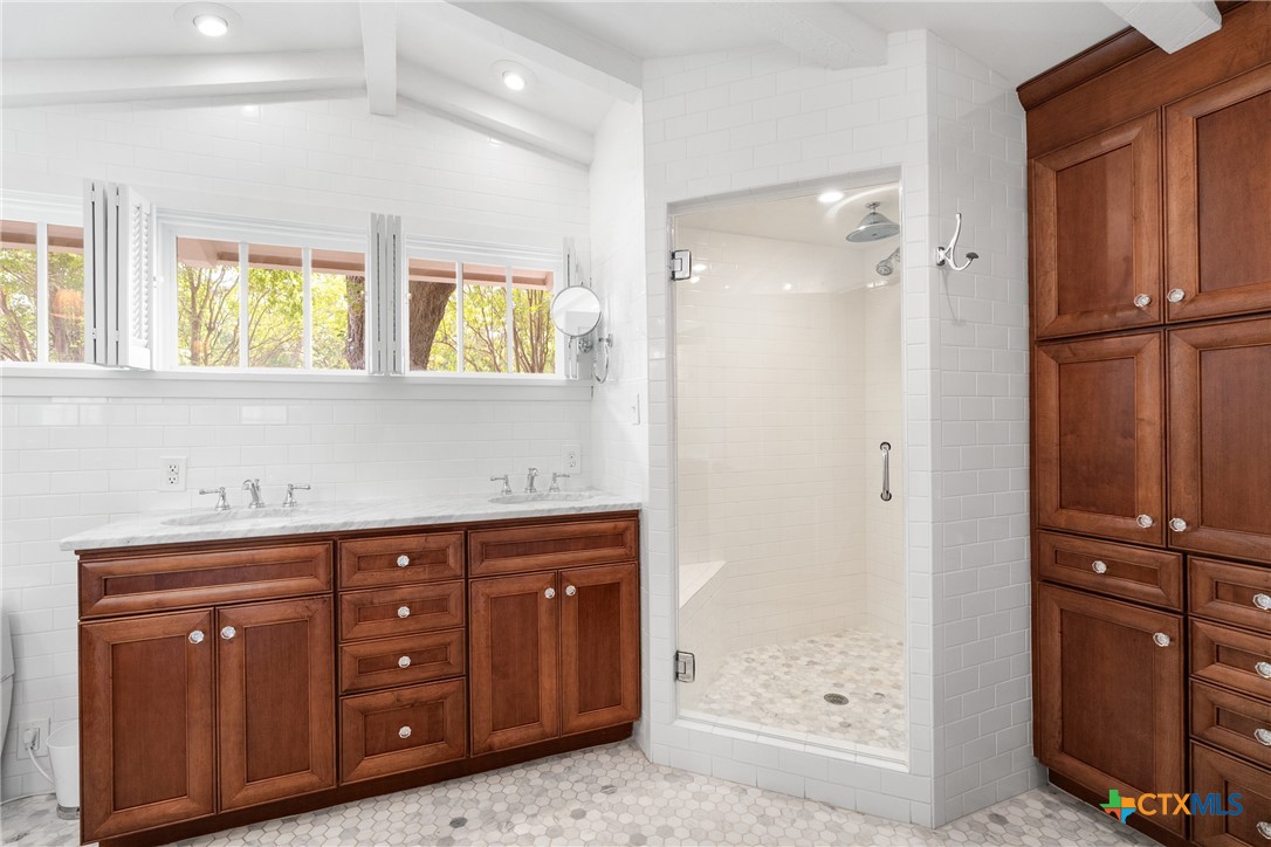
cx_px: 636
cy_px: 424
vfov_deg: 73.7
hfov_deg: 96.7
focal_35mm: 16
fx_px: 565
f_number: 9
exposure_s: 1/2
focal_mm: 16
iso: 800
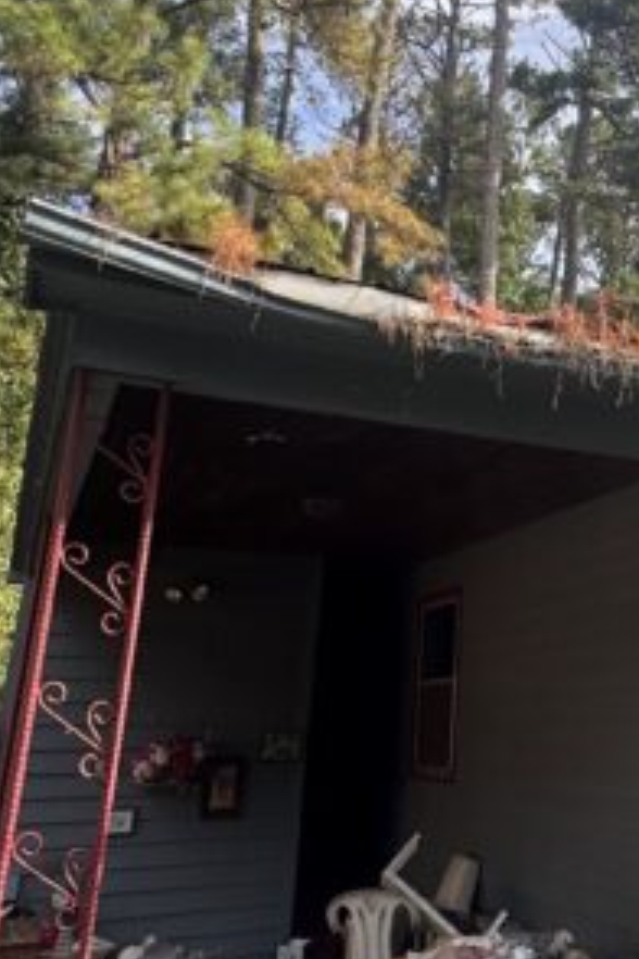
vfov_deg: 50.3
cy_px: 369
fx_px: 1012
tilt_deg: +17.5
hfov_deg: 32.6
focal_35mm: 38
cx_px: 619
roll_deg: -1.7
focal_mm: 2.22
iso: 40
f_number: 2.2
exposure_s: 1/453
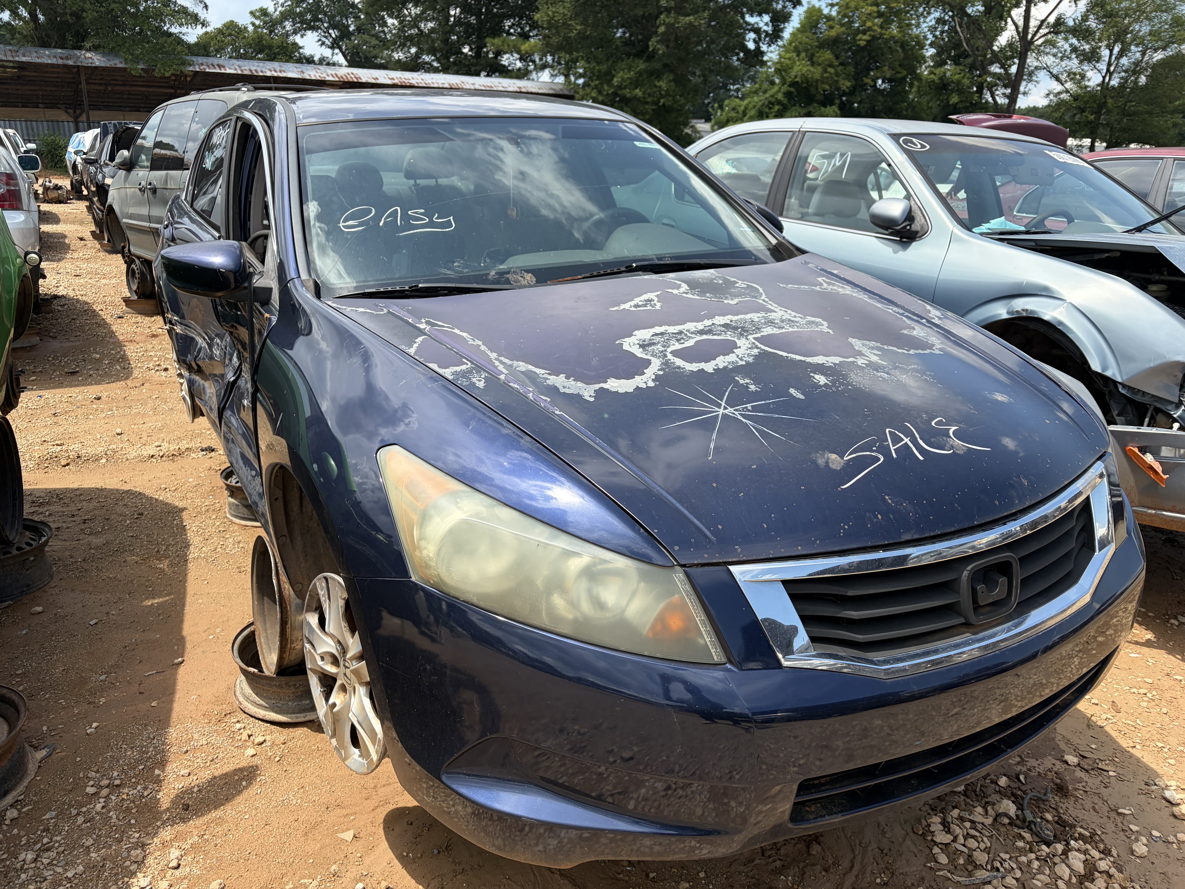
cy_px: 444
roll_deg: -1.2
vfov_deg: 53.1
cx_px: 592
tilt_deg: -18.3
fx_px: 890
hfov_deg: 67.3
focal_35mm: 26
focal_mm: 5.96
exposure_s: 1/2141
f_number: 1.6
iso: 50
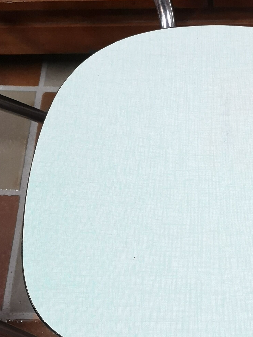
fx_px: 487
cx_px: 230
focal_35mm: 50
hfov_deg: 28.0
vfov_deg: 38.1
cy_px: 191
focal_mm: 5.58
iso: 640
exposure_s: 1/50
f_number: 1.8
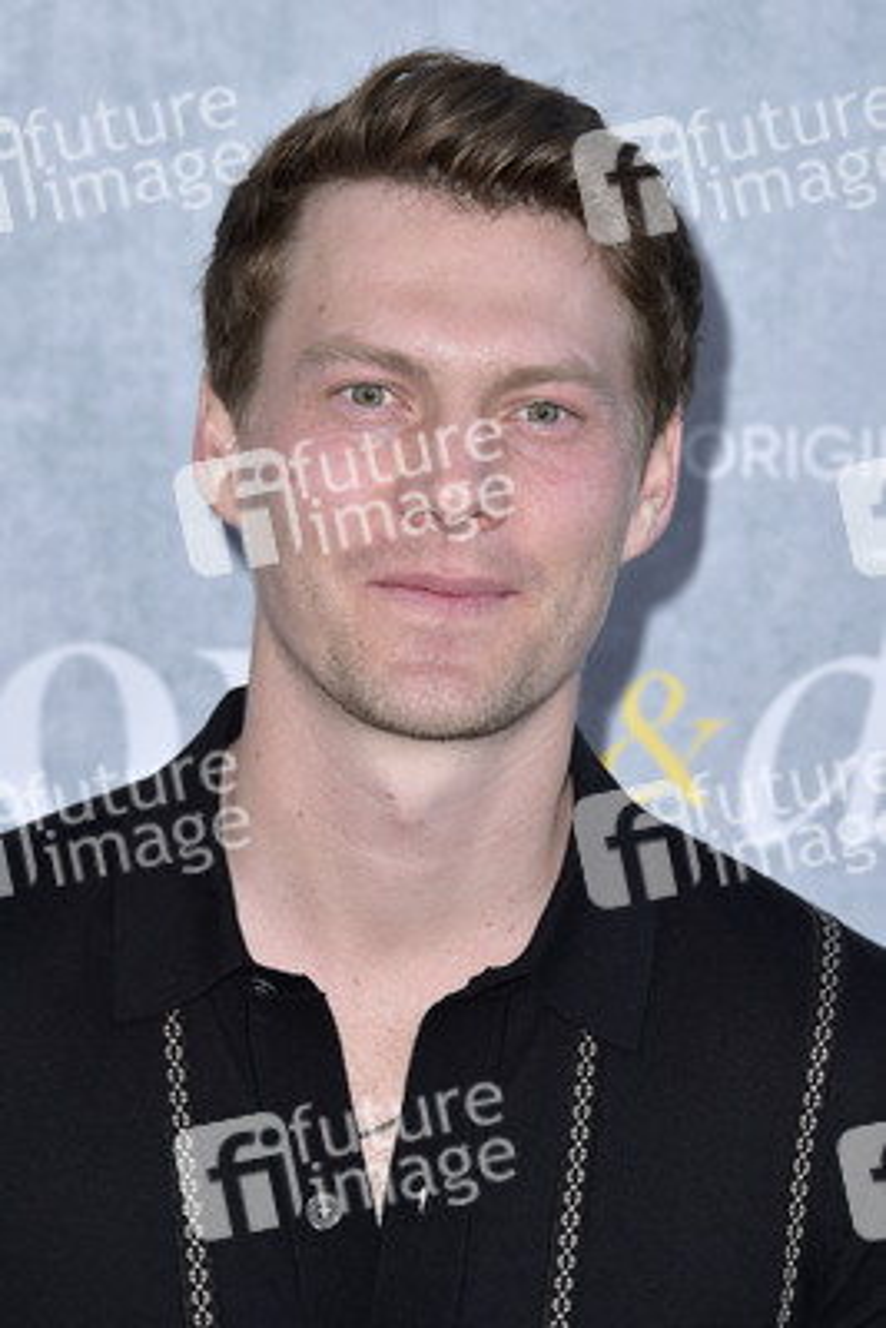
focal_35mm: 150
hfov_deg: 9.2
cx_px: 443
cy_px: 664
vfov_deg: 13.7
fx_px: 5532
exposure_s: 1/250
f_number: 6.3
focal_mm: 150
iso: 250
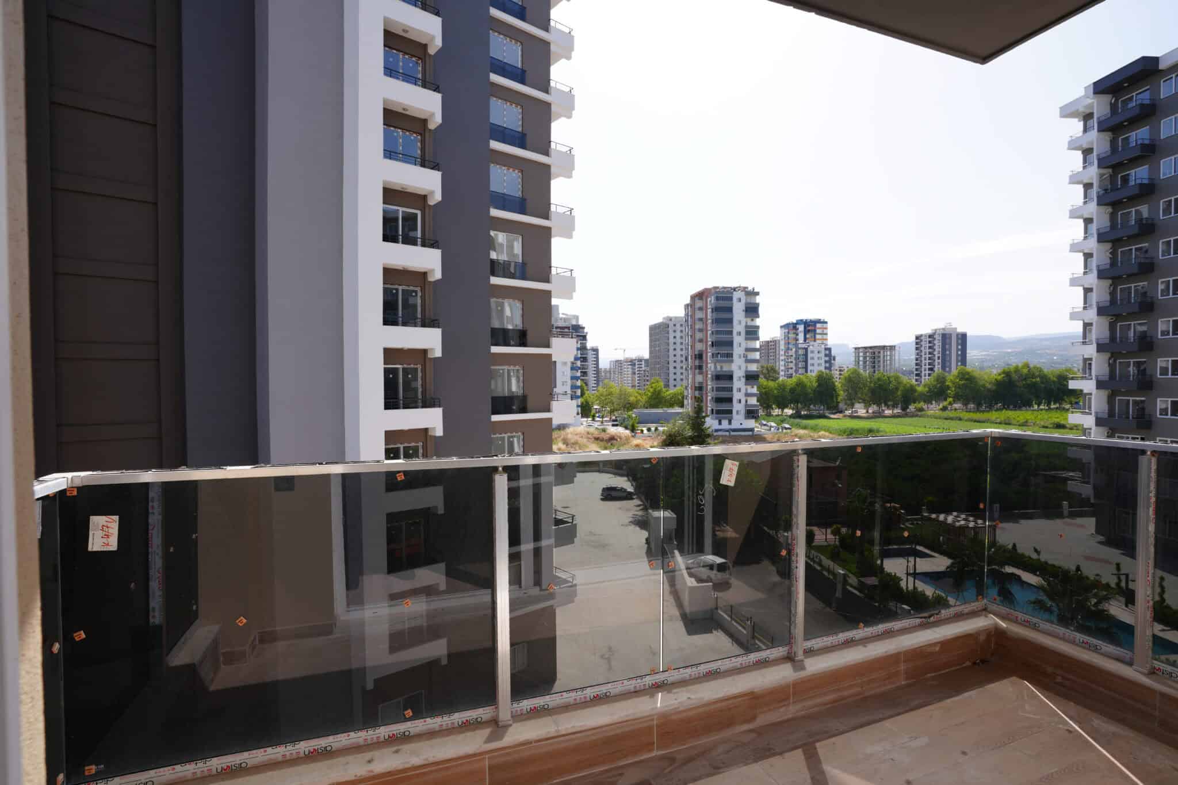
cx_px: 589
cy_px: 392
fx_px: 556
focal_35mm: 17
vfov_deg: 70.4
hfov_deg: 93.3
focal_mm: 17
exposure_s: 1/125
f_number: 9
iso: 100
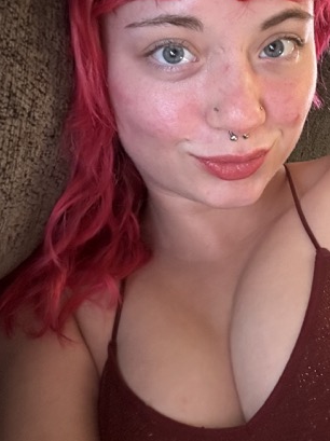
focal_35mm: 47
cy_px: 164
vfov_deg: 40.2
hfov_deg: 30.6
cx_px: 222
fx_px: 598
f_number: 1.9
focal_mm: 2.69
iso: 500
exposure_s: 1/30
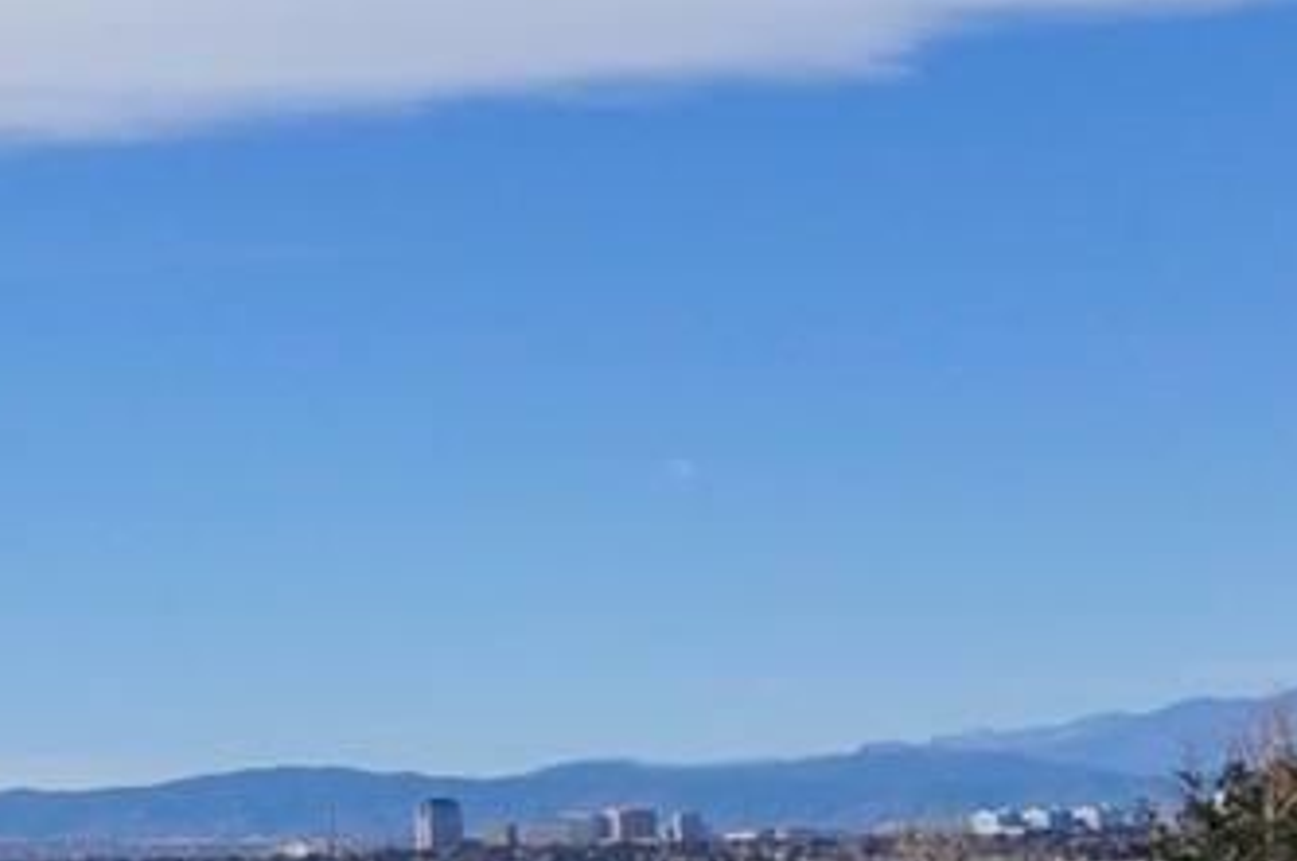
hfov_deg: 11.9
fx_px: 6224
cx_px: 277
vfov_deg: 7.9
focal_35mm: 173
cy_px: 939
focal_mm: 24
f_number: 14
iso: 200
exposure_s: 1/800
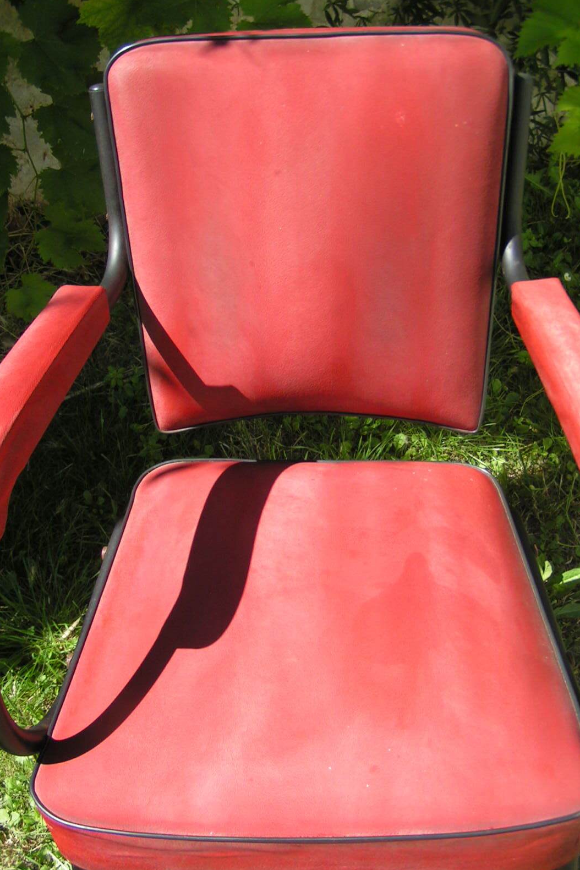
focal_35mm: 40
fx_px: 967
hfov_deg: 33.4
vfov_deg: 48.5
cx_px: 309
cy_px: 435
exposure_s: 1/400
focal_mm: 5.8
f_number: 2.8
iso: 50
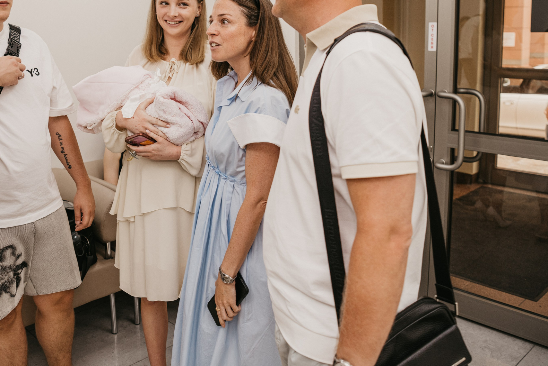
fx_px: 548
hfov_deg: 52.1
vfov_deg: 36.4
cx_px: 181
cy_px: 113
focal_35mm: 36
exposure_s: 1/160
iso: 400
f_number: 3.5
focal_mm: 24
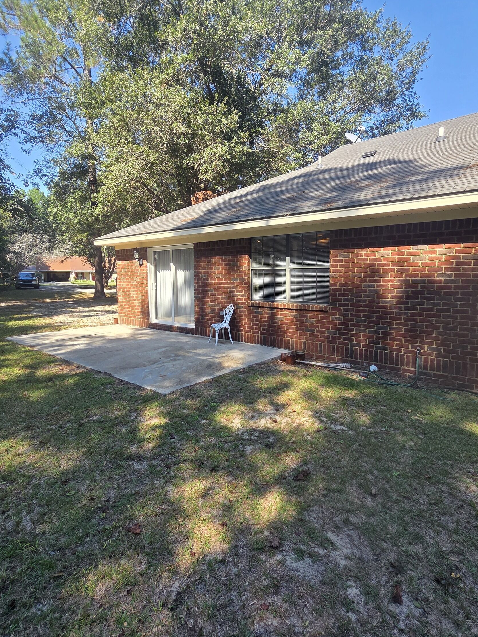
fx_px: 331
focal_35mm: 18
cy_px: 311
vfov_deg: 87.7
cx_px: 234
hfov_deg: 71.6
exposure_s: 1/443
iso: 50
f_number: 2.2
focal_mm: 2.2
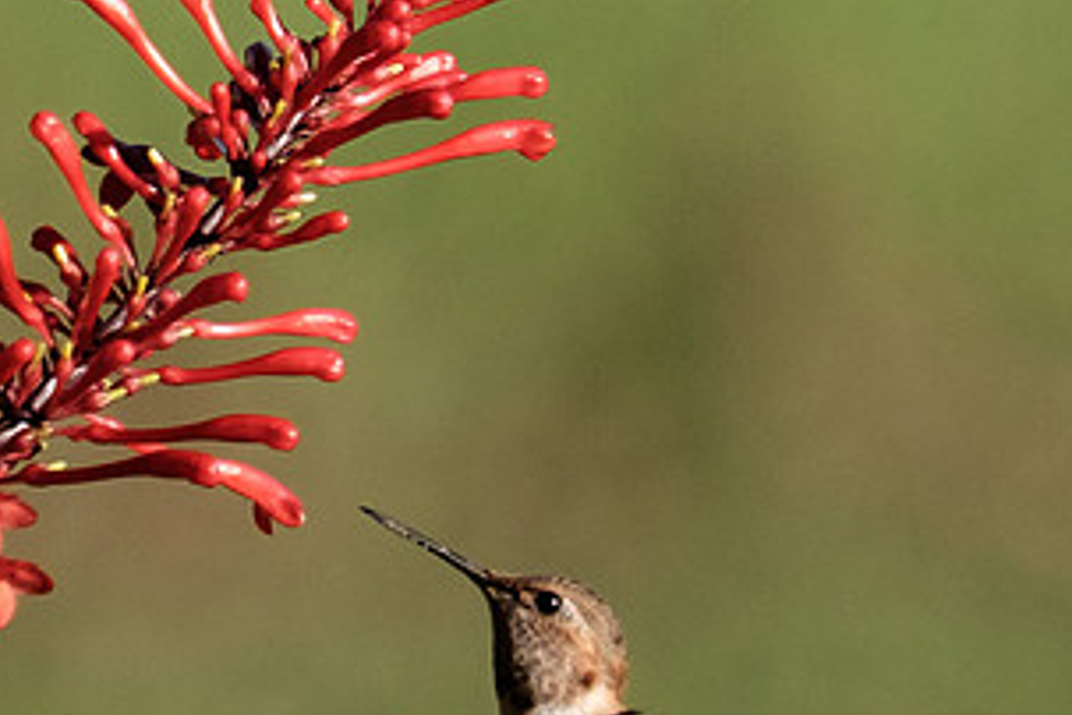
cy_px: -89
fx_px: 41715
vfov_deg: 1.0
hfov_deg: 1.5
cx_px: 201
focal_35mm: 1401
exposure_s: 1/1600
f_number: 4.8
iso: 200
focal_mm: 200
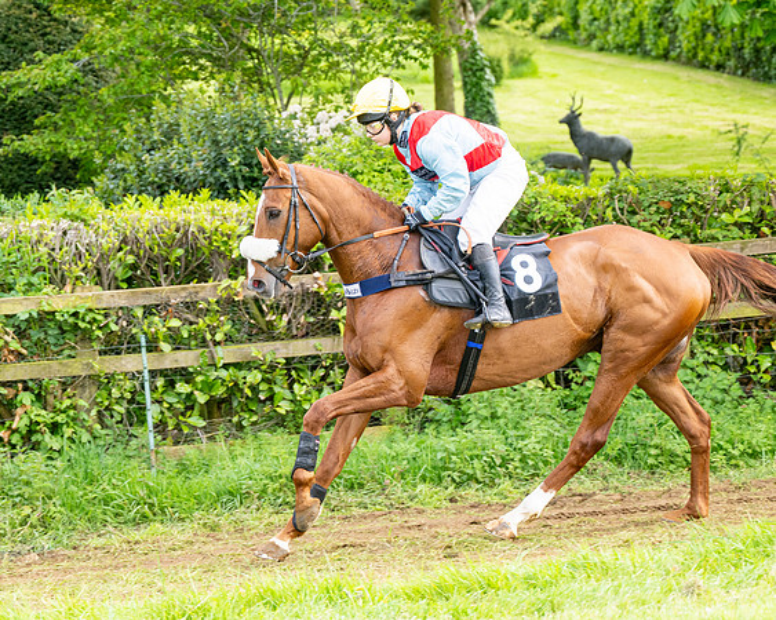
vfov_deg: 9.0
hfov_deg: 11.3
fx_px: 3936
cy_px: 314
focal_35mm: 171
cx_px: 457
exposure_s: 1/1000
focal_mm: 115
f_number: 4
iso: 400
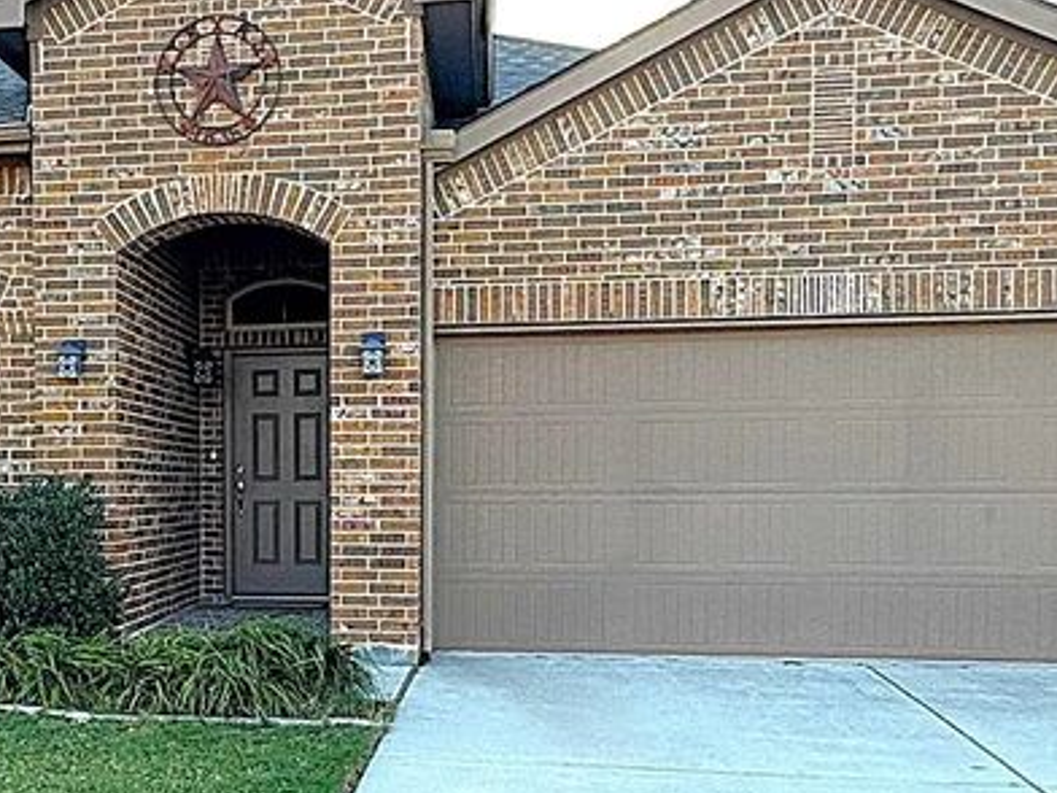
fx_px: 1435
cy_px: 550
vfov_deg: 30.6
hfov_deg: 38.6
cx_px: 181
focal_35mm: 47
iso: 40
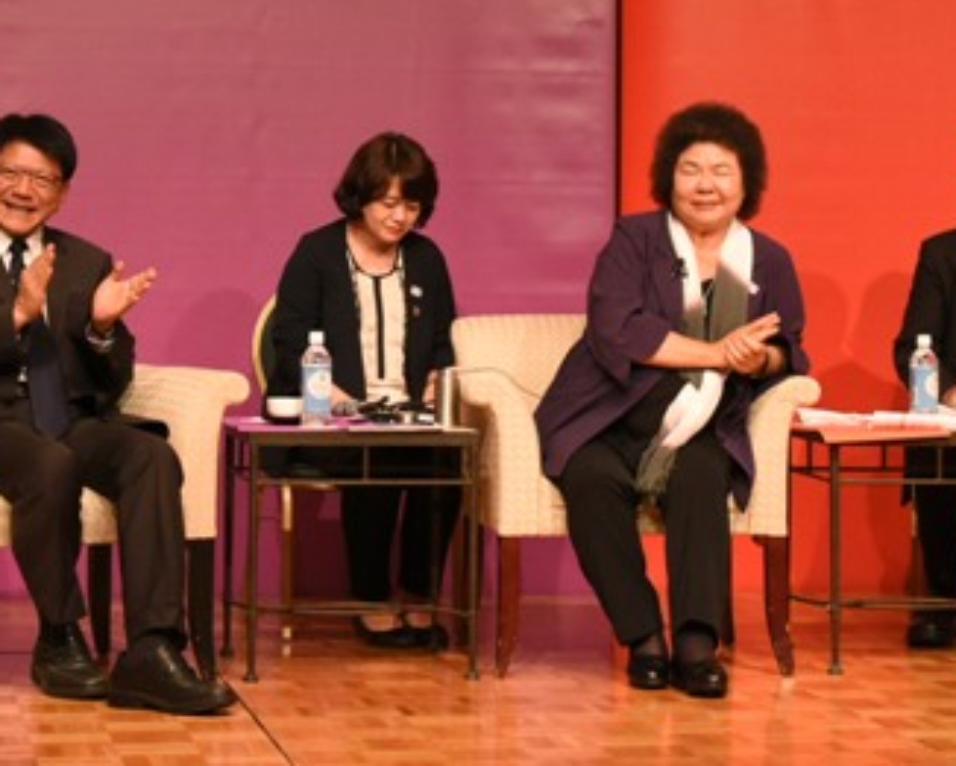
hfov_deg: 17.1
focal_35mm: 112
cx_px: 525
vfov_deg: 13.6
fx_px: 3170
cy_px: -4
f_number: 5.6
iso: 3200
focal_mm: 38
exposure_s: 1/250
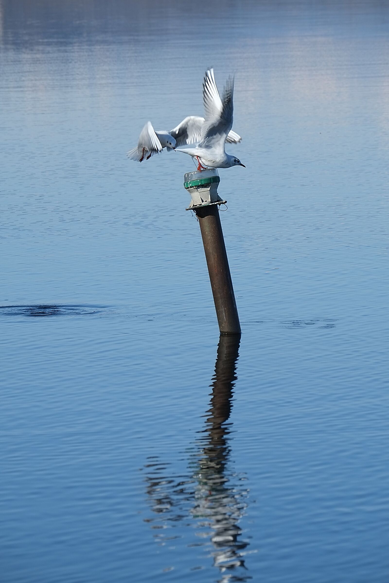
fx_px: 4165
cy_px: 292
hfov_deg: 5.3
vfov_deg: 8.0
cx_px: 194
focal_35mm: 257
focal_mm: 171.6
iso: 200
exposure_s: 1/240
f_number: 10
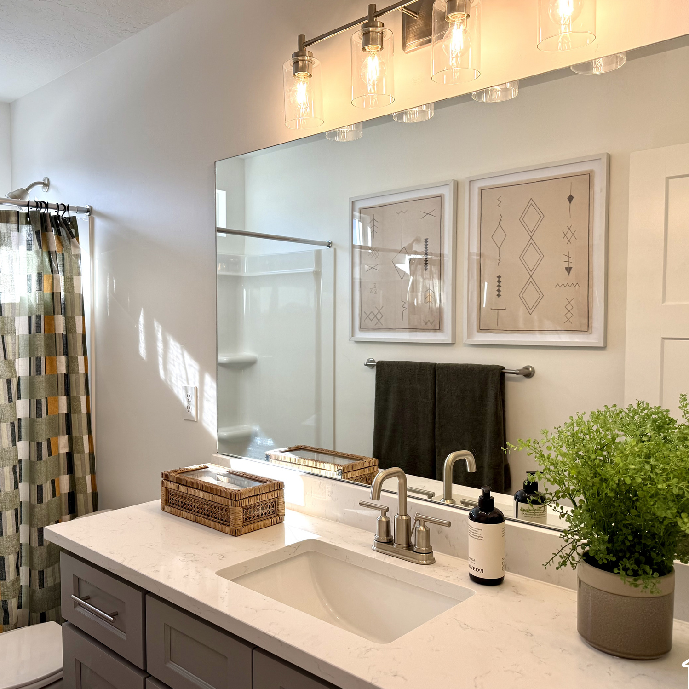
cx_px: 272
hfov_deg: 55.2
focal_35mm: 29
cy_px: 350
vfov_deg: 55.6
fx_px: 653
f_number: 1.78
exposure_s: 1/722
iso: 100
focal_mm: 6.76
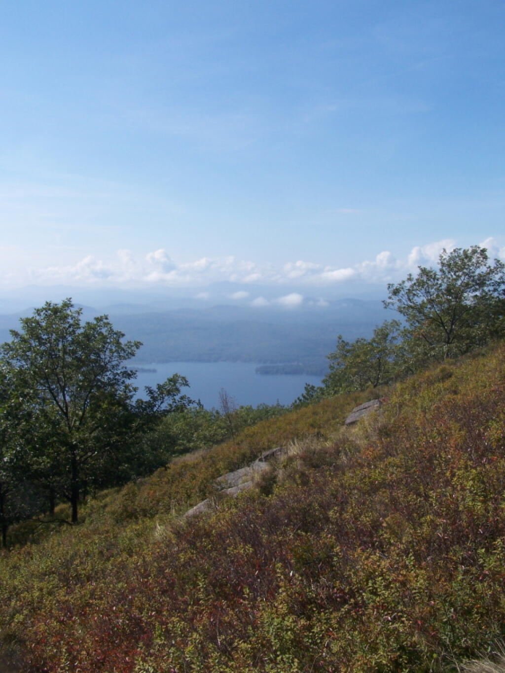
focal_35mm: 38
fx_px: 739
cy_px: 336
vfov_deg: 49.0
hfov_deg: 37.7
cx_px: 252
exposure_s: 1/500
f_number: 5.6
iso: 80
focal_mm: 6.3
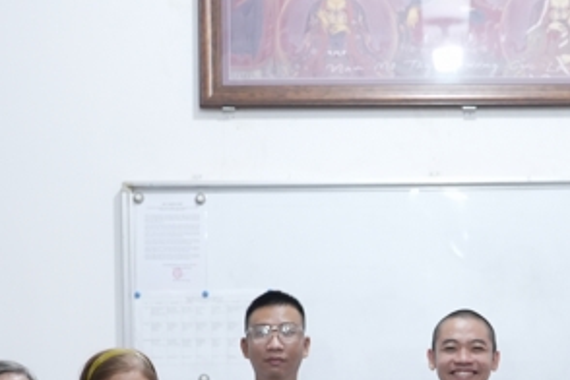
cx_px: 422
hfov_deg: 17.5
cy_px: 518
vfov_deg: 11.5
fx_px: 1837
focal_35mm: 116
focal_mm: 35
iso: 2500
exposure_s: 1/200
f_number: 2.8
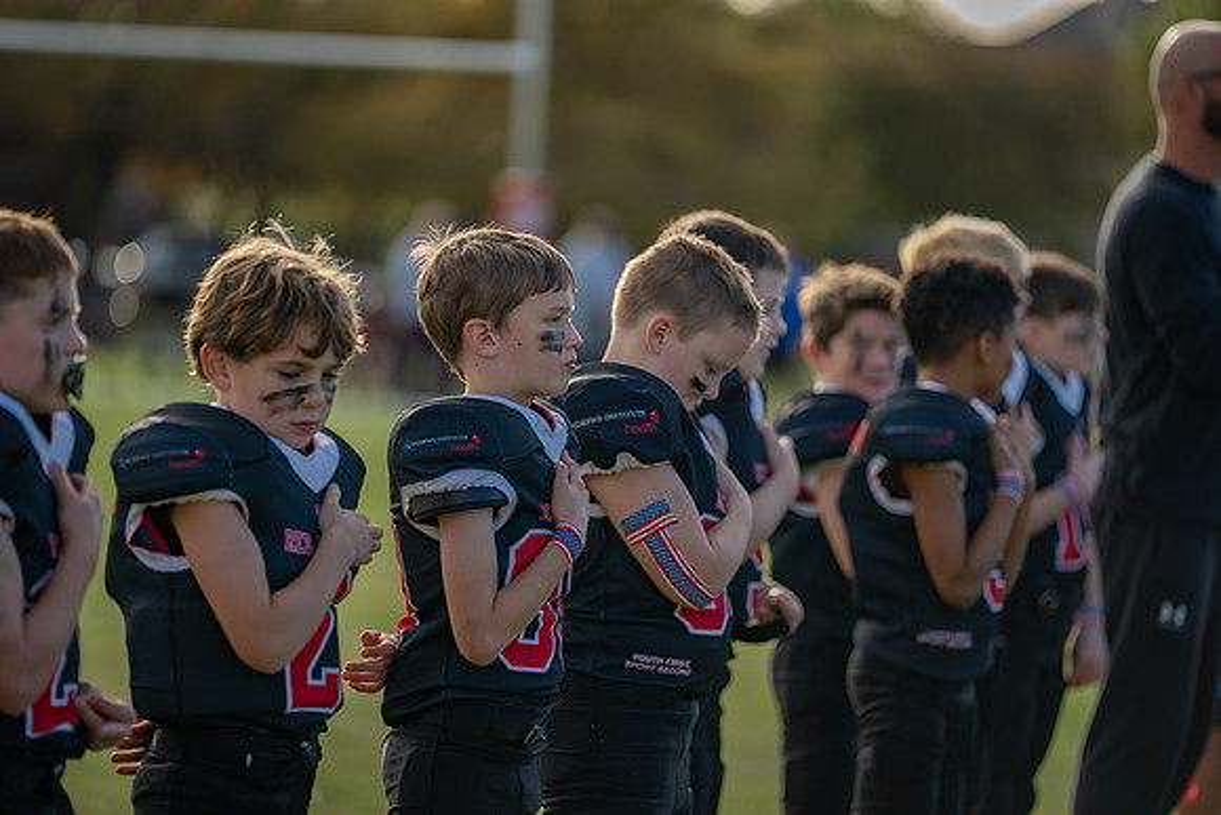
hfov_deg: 11.3
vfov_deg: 7.5
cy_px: 408
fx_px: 6174
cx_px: 610
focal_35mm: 182
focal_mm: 182
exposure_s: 1/640
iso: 100
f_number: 2.8
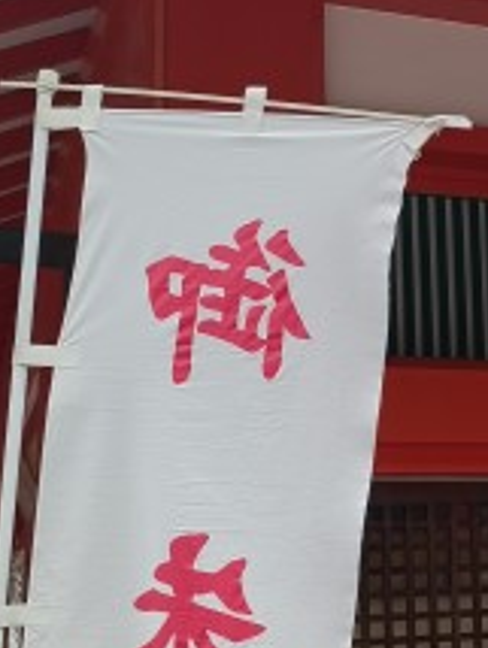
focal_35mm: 86
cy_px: 385
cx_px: 743
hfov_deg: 15.7
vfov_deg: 22.7
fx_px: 1613
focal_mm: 6.14
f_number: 1.65
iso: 85
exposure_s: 1/100
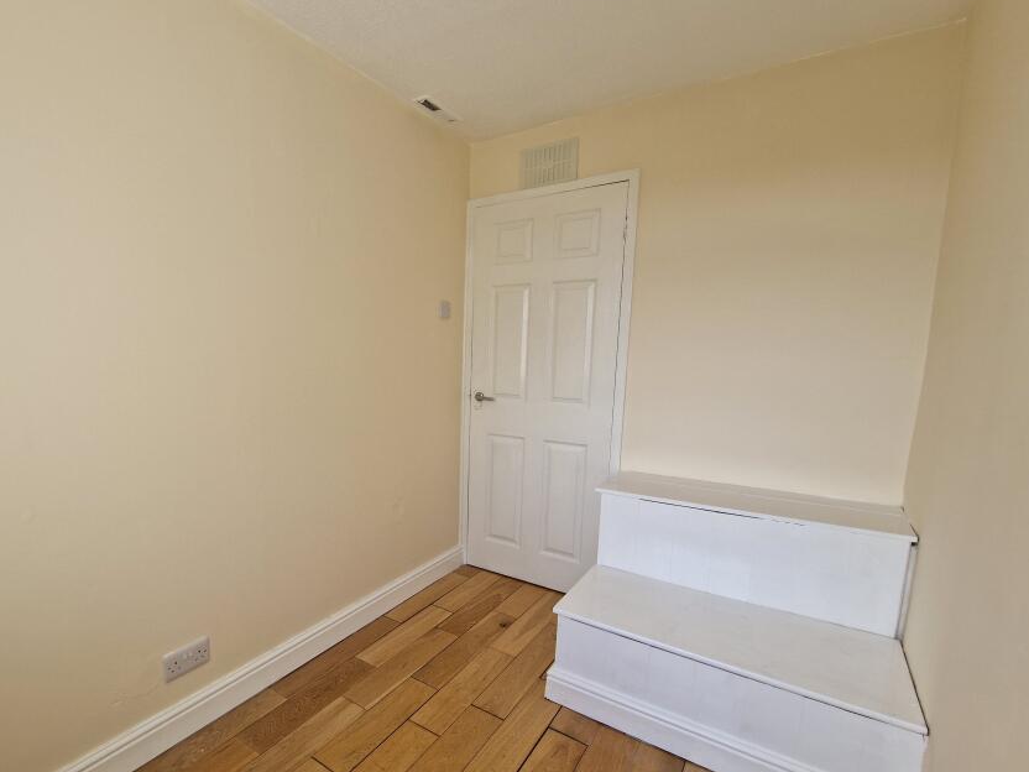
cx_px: 414
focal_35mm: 16
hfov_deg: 93.3
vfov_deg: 78.0
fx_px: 476
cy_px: 416
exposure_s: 1/137
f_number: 2.2
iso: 50
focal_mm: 2.2
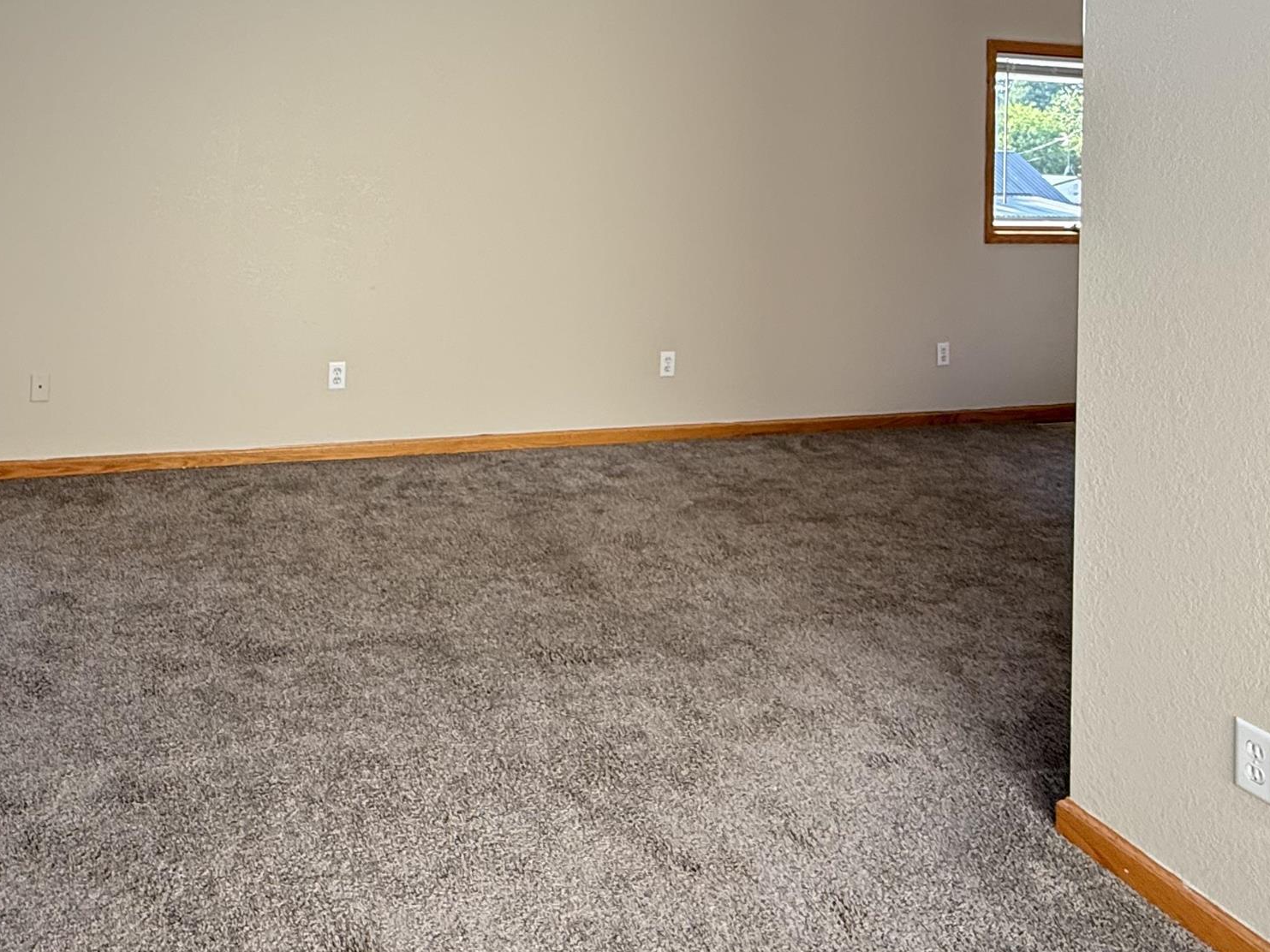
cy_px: 123
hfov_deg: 60.6
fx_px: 1064
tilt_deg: +1.9
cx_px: 457
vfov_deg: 44.5
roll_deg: -2.0
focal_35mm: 29
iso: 200
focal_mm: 2.22
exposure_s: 1/99
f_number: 2.2
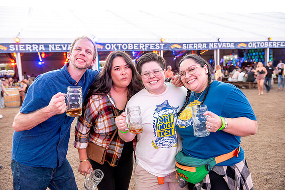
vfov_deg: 37.9
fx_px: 277
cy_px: 95
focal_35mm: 35
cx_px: 142
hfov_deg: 54.4
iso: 1000
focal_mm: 35
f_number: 4
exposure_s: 1/125
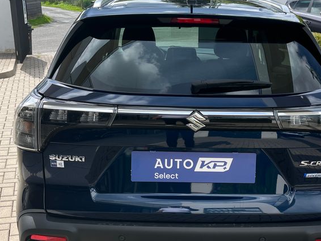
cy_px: 137
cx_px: 186
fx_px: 436
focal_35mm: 47
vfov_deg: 30.9
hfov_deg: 40.3
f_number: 1.6
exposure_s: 1/1890
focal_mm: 5.1
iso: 50
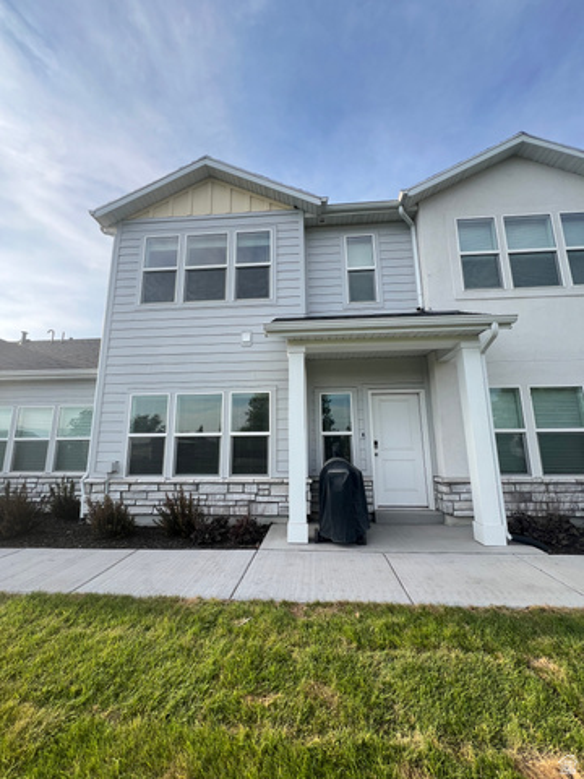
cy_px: 390
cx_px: 292
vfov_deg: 106.2
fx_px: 292
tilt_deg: +10.7
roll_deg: +0.2
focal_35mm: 13
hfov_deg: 89.9
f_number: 1.8
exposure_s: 1/525
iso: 32
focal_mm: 1.57
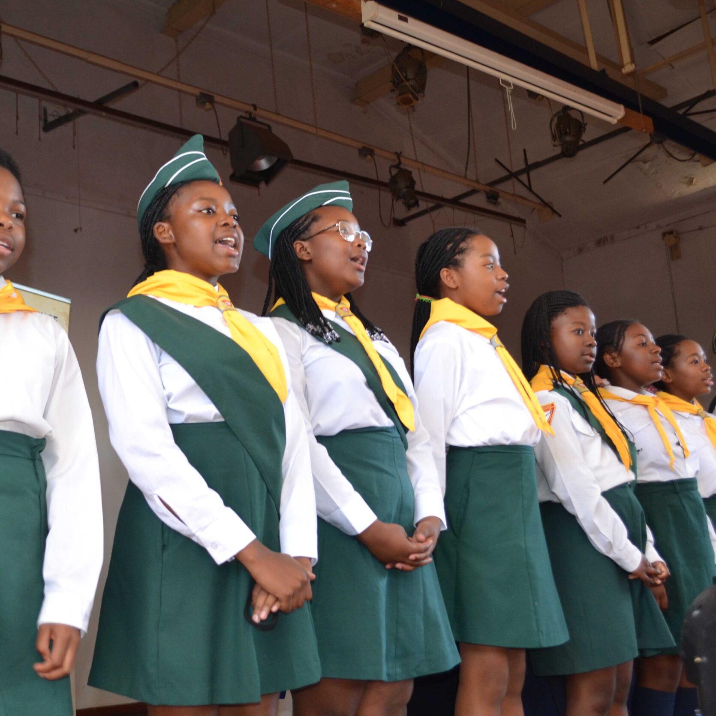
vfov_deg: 39.2
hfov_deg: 38.7
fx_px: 1006
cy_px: 355
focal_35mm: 43
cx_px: 233
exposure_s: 1/60
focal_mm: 22
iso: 640
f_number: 4
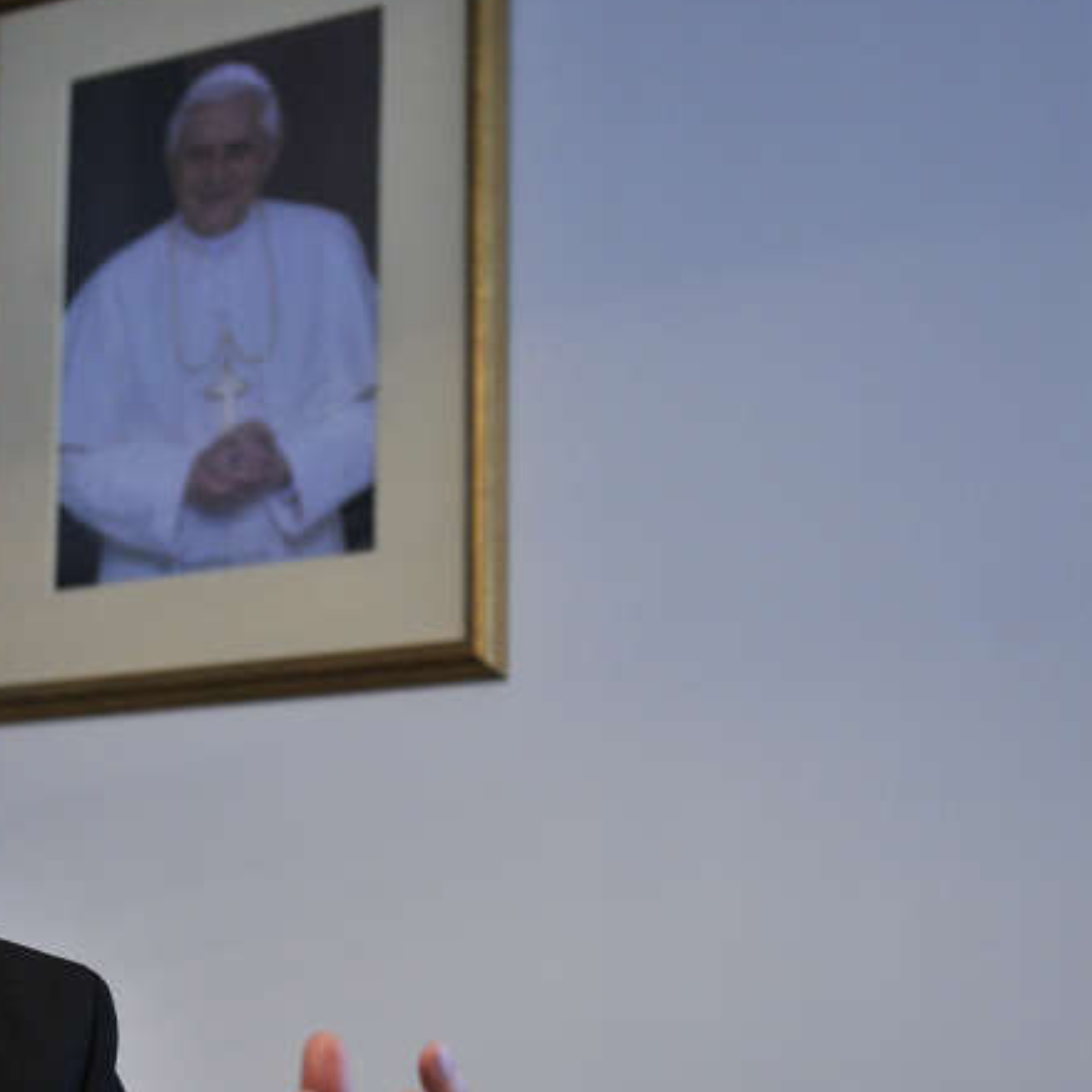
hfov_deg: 21.2
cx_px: 95
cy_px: 680
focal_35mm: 80
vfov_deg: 21.6
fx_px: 2855
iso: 2000
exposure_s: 1/100
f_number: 2.8
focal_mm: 42
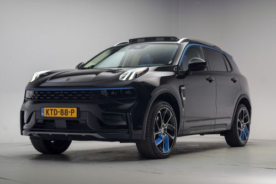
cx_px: 138
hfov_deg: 39.6
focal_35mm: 50
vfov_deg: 27.0
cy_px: 92
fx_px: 383
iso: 100
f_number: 4
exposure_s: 1/13
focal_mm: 50
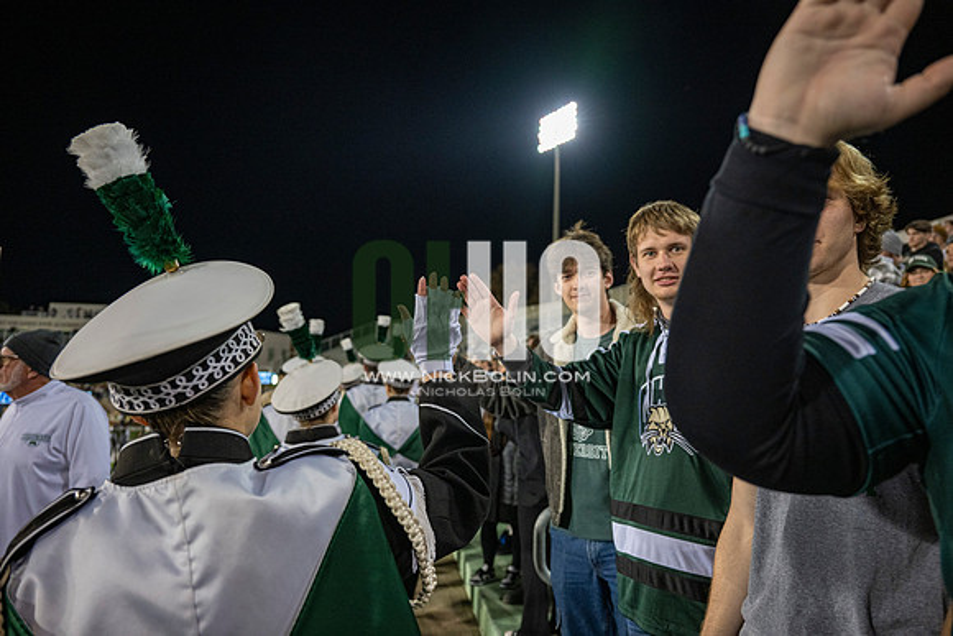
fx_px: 635
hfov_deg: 73.7
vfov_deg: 53.2
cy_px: 318
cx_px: 476
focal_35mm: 24
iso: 1250
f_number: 3.2
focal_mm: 24
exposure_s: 1/500
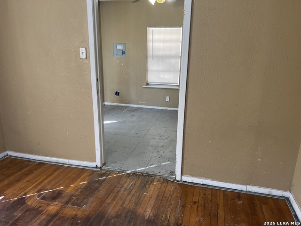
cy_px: 113
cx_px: 150
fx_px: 226
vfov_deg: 53.1
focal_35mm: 26
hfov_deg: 67.3
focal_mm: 5.7
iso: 125
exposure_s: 1/120
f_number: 1.5
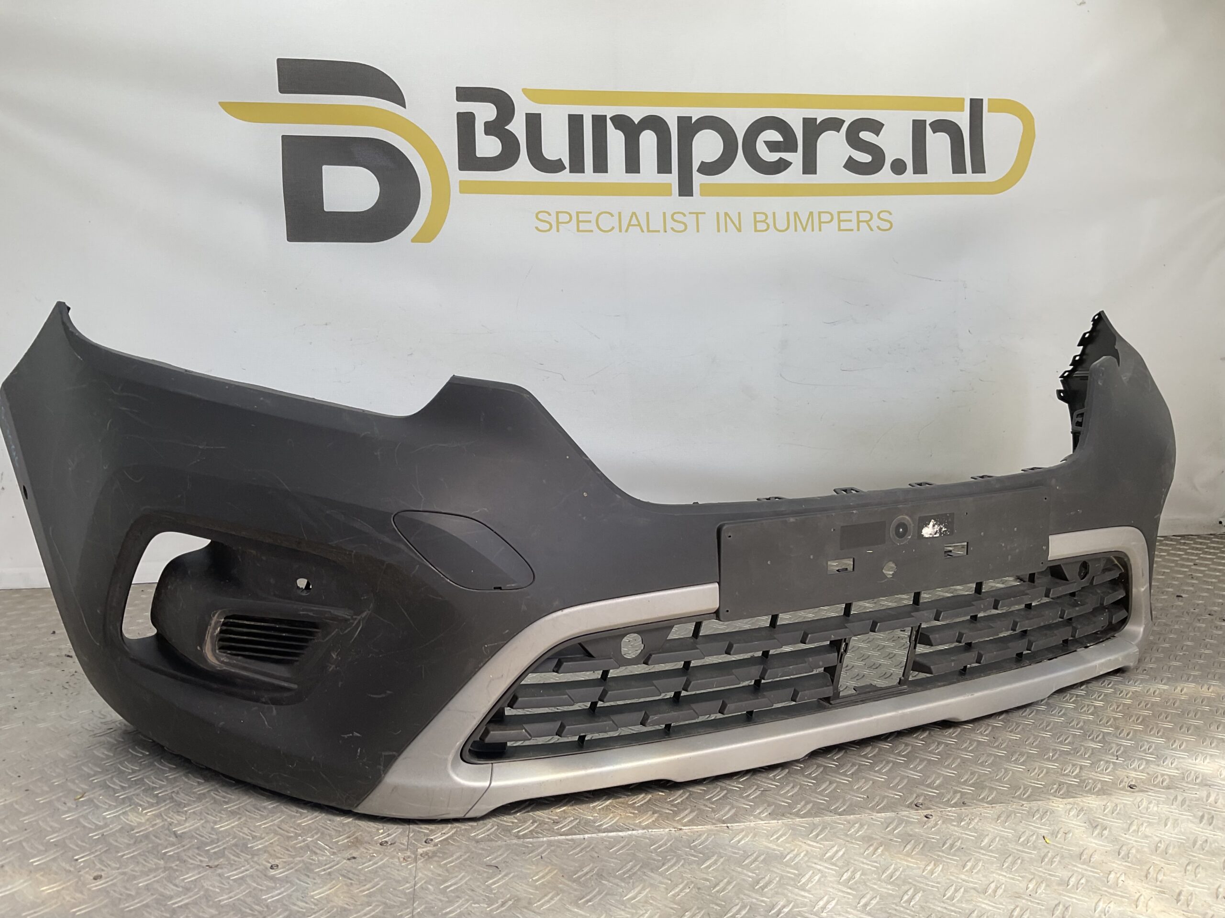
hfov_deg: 61.7
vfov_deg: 48.2
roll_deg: -0.3
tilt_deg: -9.3
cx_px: 612
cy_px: 459
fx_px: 1026
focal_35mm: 29
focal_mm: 3
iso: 16
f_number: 1.8
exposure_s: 1/185
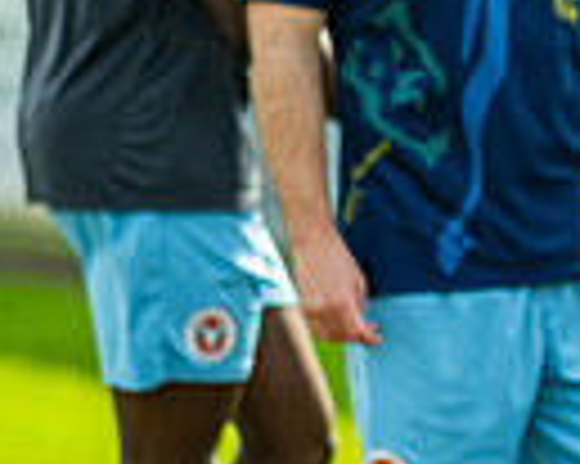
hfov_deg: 1.9
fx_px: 16998
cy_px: 261
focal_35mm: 991
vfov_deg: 1.6
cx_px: 1163
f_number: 1.8
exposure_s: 1/1600
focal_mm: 135
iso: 100
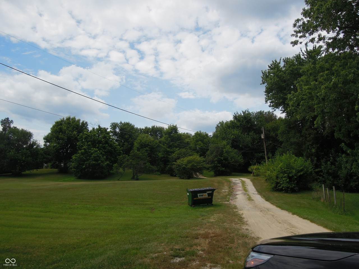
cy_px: 134
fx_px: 290
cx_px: 180
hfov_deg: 63.4
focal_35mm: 28
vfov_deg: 49.7
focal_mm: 5
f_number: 4.5
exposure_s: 1/1250
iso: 160
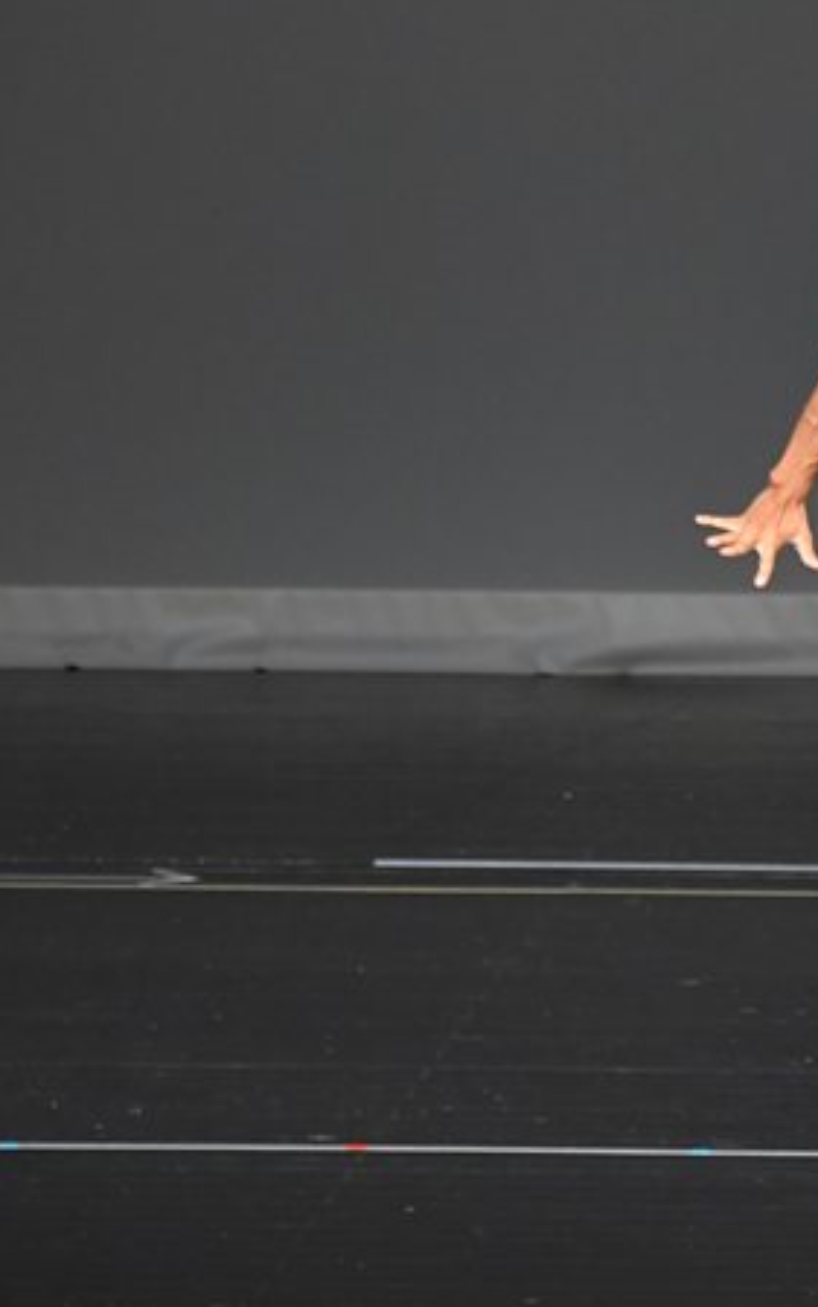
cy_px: 579
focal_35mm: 554
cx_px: 1099
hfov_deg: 2.4
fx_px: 19742
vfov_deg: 3.8
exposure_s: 1/400
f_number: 5.6
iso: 2500
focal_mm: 210
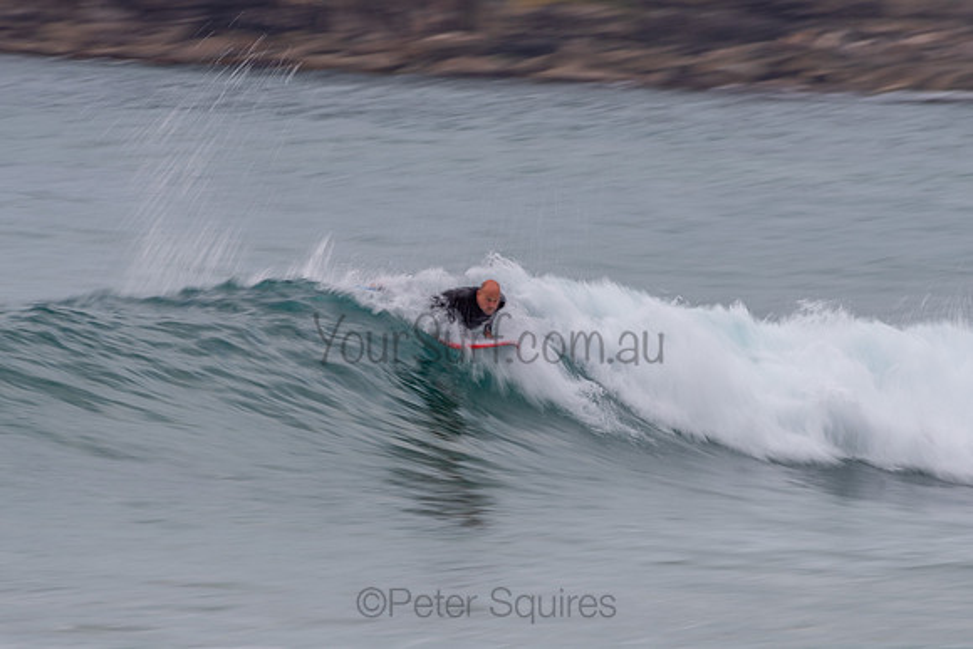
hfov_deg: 3.4
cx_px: 487
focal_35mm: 613
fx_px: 16575
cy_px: 329
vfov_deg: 2.2
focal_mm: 500
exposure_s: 1/15
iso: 64
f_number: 16
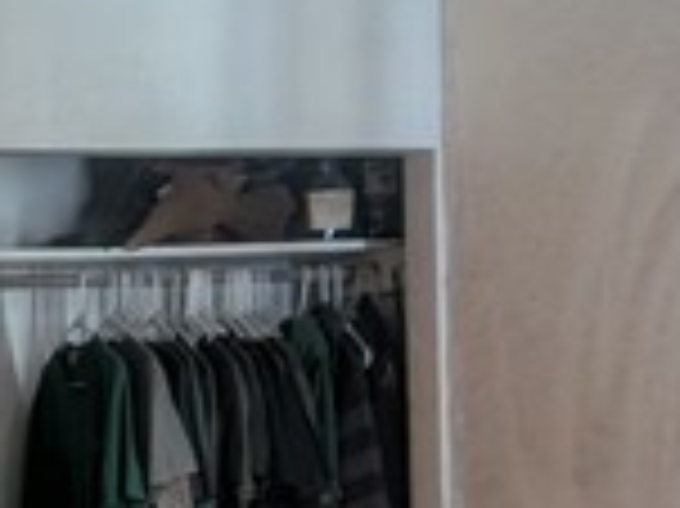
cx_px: -5
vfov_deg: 14.4
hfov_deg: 18.7
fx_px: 2002
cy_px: 447
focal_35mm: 102
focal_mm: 6.9
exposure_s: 1/30
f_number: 1.68
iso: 758
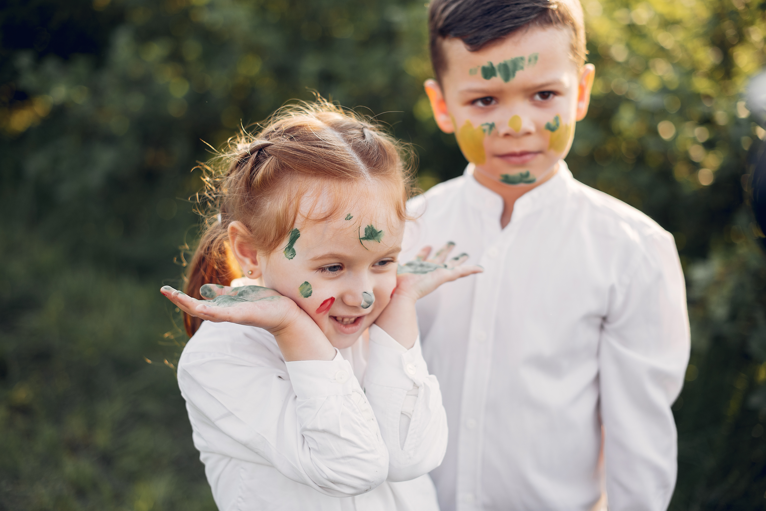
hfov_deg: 39.6
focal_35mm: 50
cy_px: 256
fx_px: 1064
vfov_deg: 27.0
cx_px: 383
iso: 160
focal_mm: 50
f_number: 2
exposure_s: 1/1600
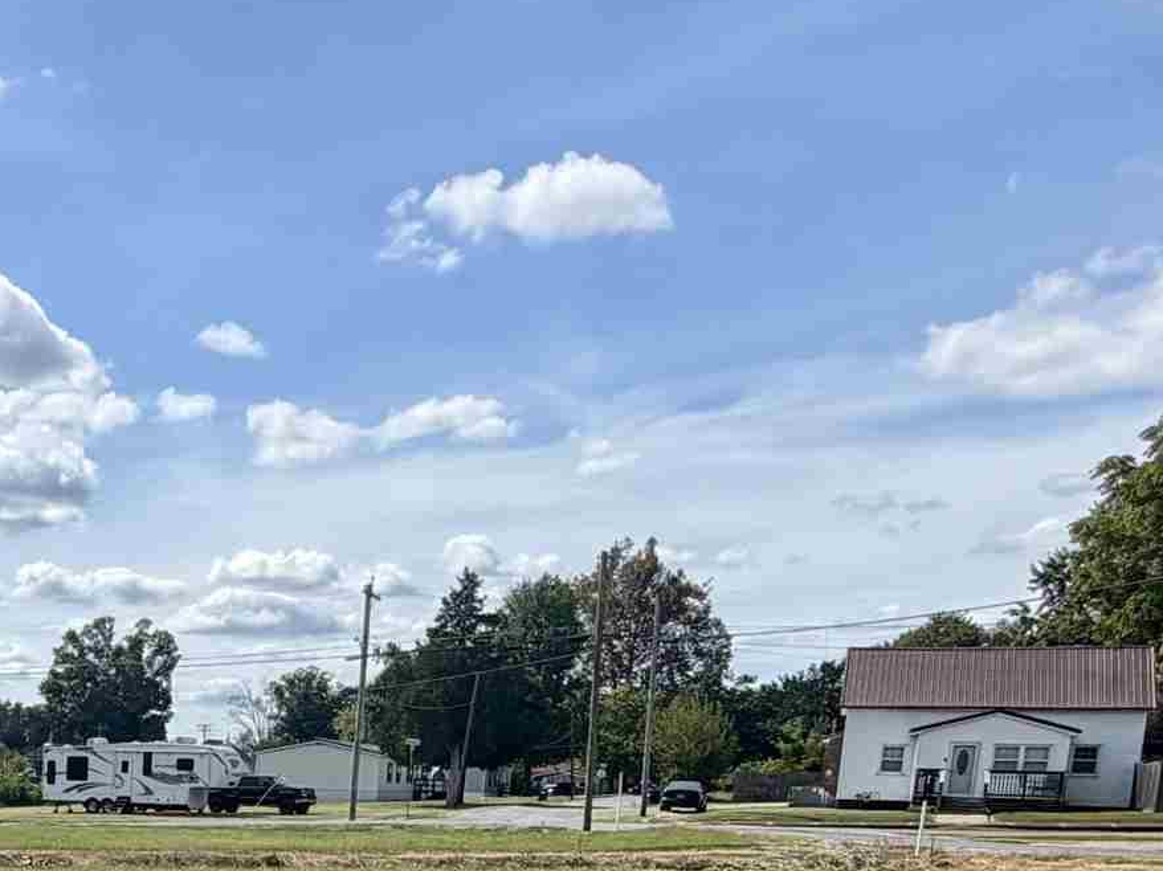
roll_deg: -1.7
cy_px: 1051
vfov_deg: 26.3
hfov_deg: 34.7
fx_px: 1646
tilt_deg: -9.7
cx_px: -44
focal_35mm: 49
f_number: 2.2
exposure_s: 1/1211
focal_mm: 2.22
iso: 20
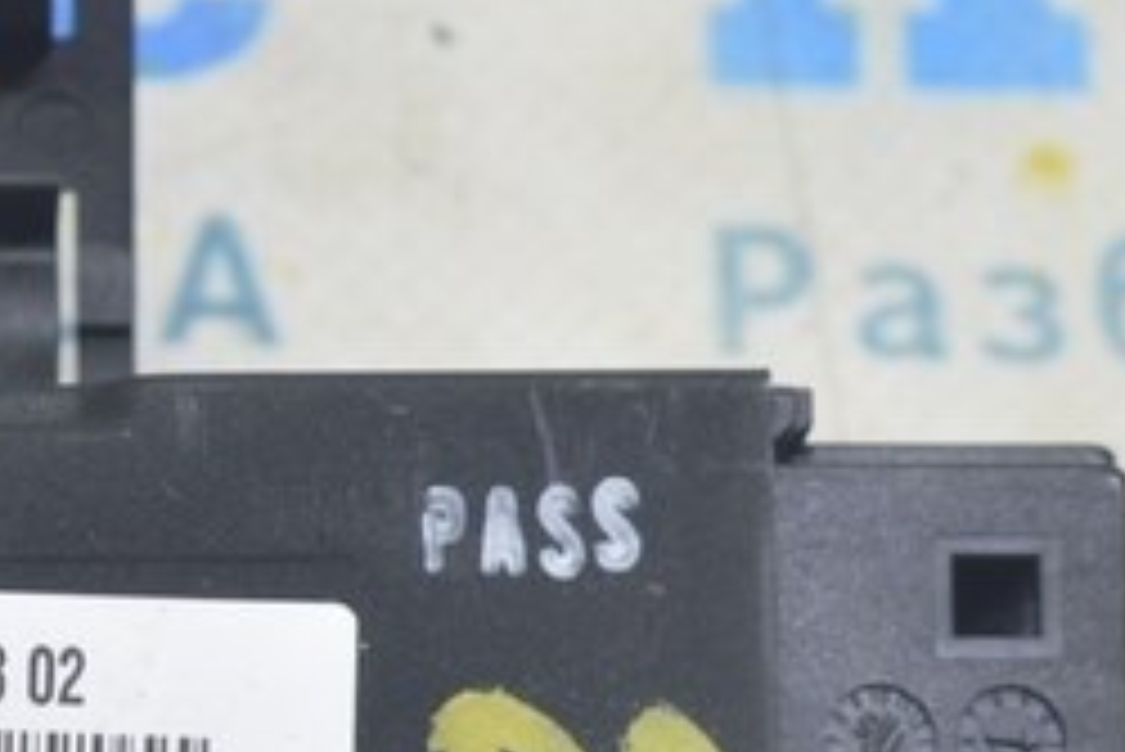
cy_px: 754
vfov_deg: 5.0
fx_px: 8631
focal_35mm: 276
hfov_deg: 7.4
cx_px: -194
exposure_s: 1/20
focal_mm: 45
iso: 400
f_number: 5.6
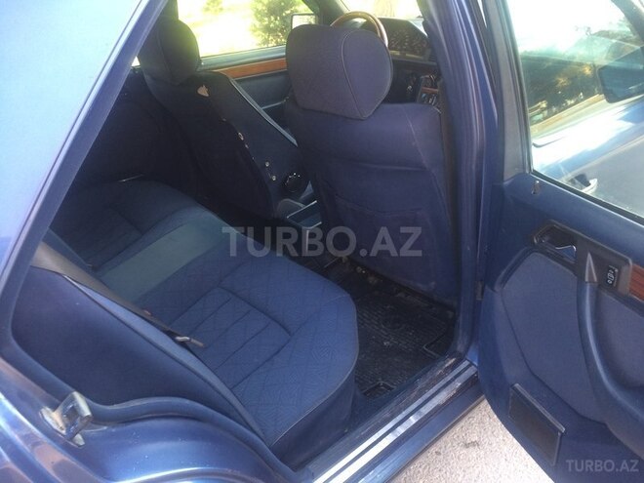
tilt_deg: -30.8
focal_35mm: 29
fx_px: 540
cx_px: 322
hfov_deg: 61.7
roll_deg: +2.6
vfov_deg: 48.2
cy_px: 242
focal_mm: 4.15
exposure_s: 1/50
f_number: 2.2
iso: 50
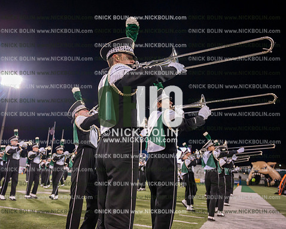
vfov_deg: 50.0
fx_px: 246
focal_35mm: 29
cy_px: 114
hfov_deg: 60.4
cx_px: 140
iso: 3200
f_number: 4
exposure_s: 1/640
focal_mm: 25.5
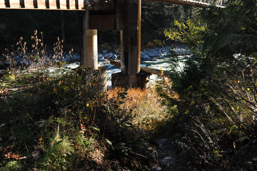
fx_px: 250
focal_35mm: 35
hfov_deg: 54.5
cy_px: 86
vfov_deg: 37.8
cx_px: 128
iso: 200
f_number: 4
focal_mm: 35
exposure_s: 1/400
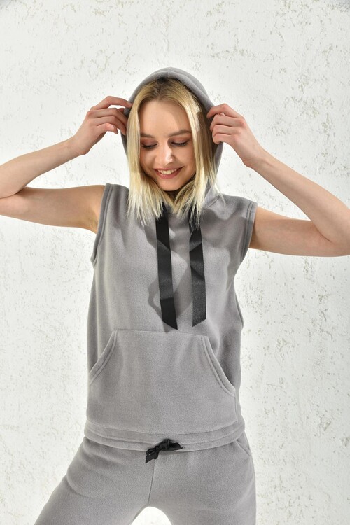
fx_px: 496
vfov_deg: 55.8
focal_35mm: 34
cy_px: 262
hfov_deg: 38.9
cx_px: 175
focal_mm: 34
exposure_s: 1/160
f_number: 7.1
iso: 100
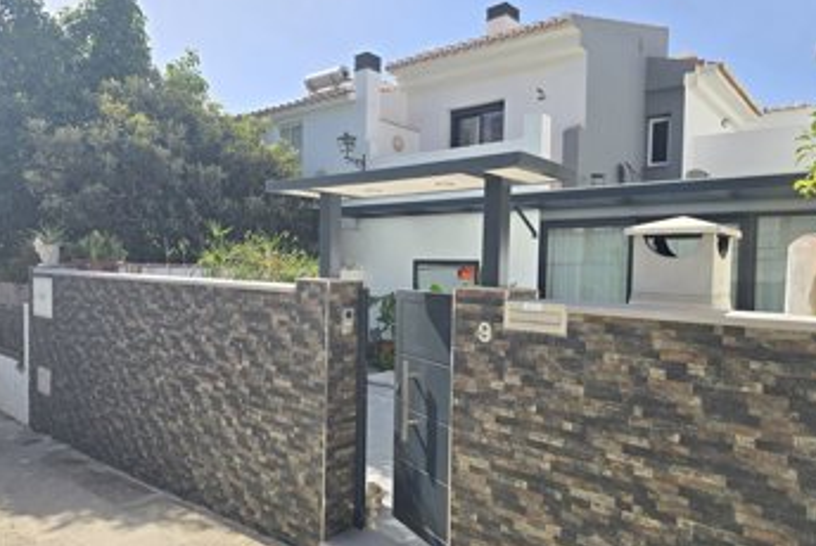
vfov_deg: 51.4
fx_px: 567
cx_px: 403
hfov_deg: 71.5
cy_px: 282
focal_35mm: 25
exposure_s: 1/655
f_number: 1.7
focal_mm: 6.3
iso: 12
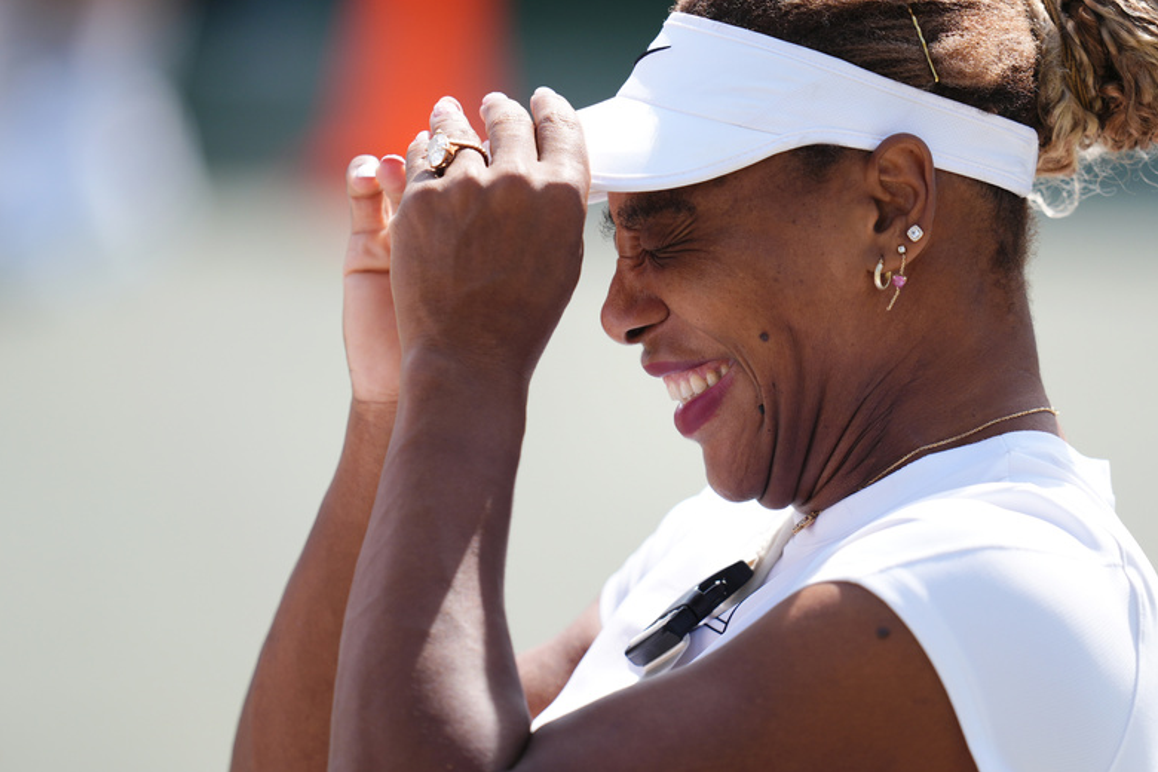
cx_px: 732
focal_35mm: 525
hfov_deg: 3.9
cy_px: 318
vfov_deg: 2.6
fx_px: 16886
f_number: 2.8
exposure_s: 1/2500
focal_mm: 400
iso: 320
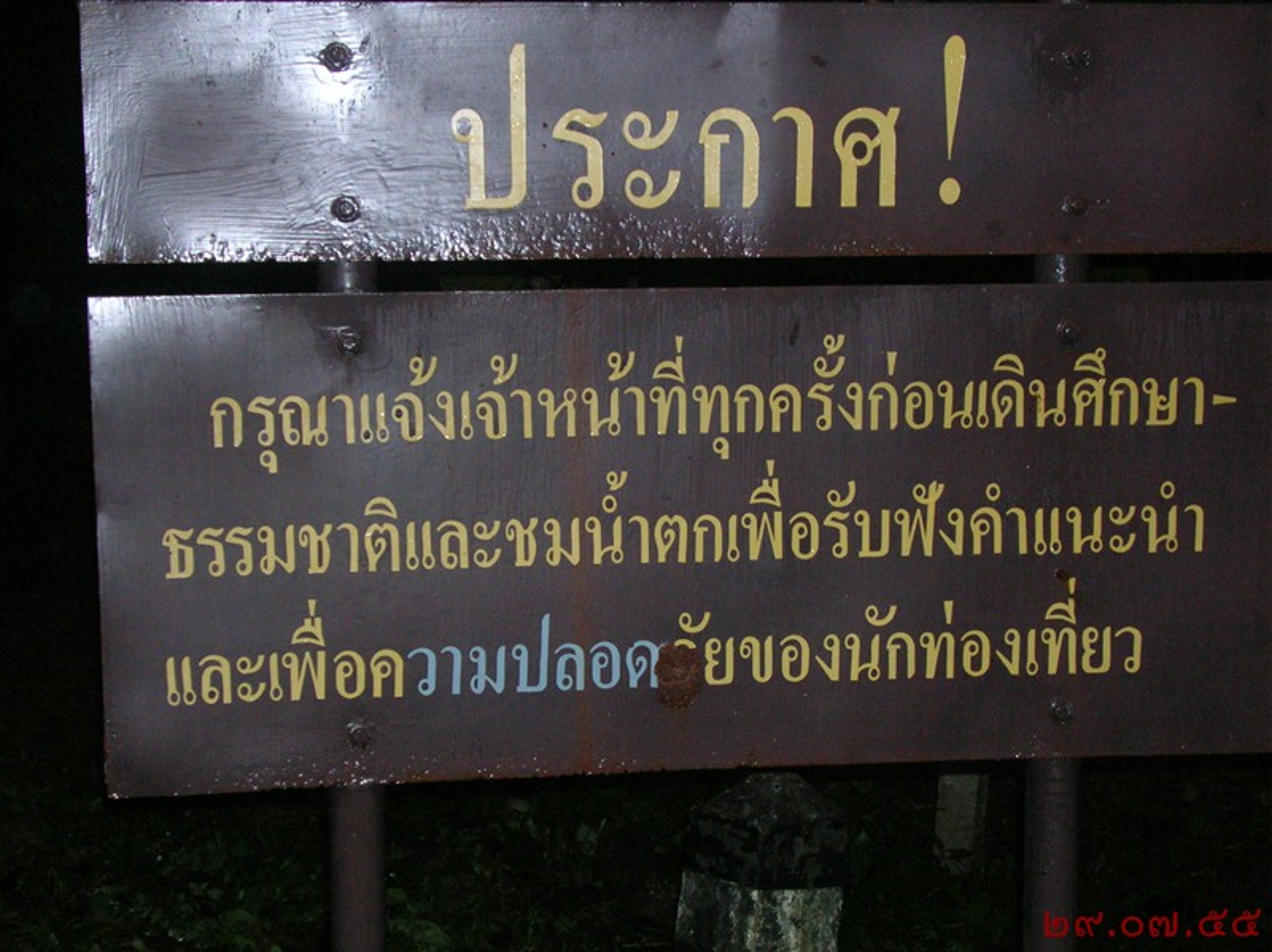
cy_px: 476
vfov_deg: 22.6
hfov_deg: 29.8
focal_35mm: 65
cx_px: 636
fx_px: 2387
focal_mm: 10.9
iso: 200
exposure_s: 1/60.1
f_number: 3.7
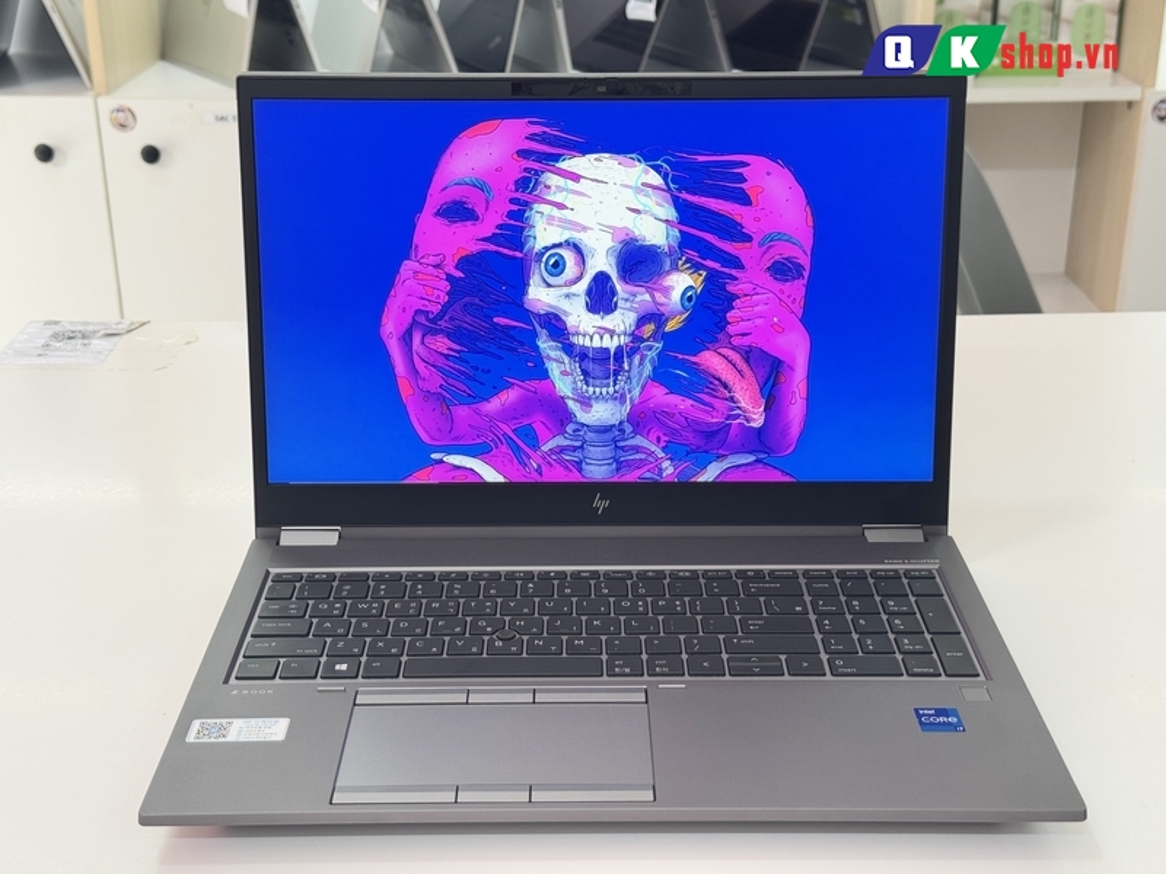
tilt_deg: -23.1
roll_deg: +1.2
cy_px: 437
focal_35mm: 48
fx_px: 1617
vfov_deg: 30.3
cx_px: 583
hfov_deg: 39.7
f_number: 1.78
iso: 80
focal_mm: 6.76
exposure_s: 1/121
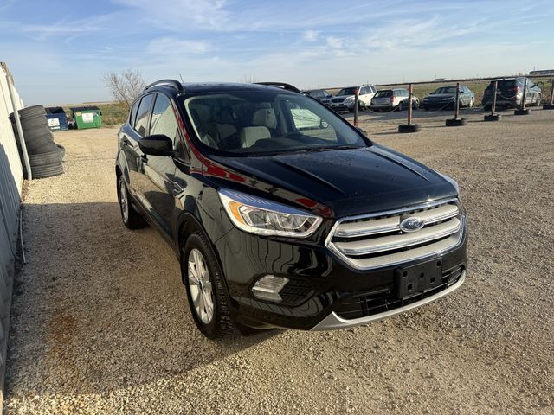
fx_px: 384
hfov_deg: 71.6
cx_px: 277
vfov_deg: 56.8
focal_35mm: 24
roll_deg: +2.9
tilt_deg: -12.4
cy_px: 208
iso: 80
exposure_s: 1/2907
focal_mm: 6.76
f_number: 1.78
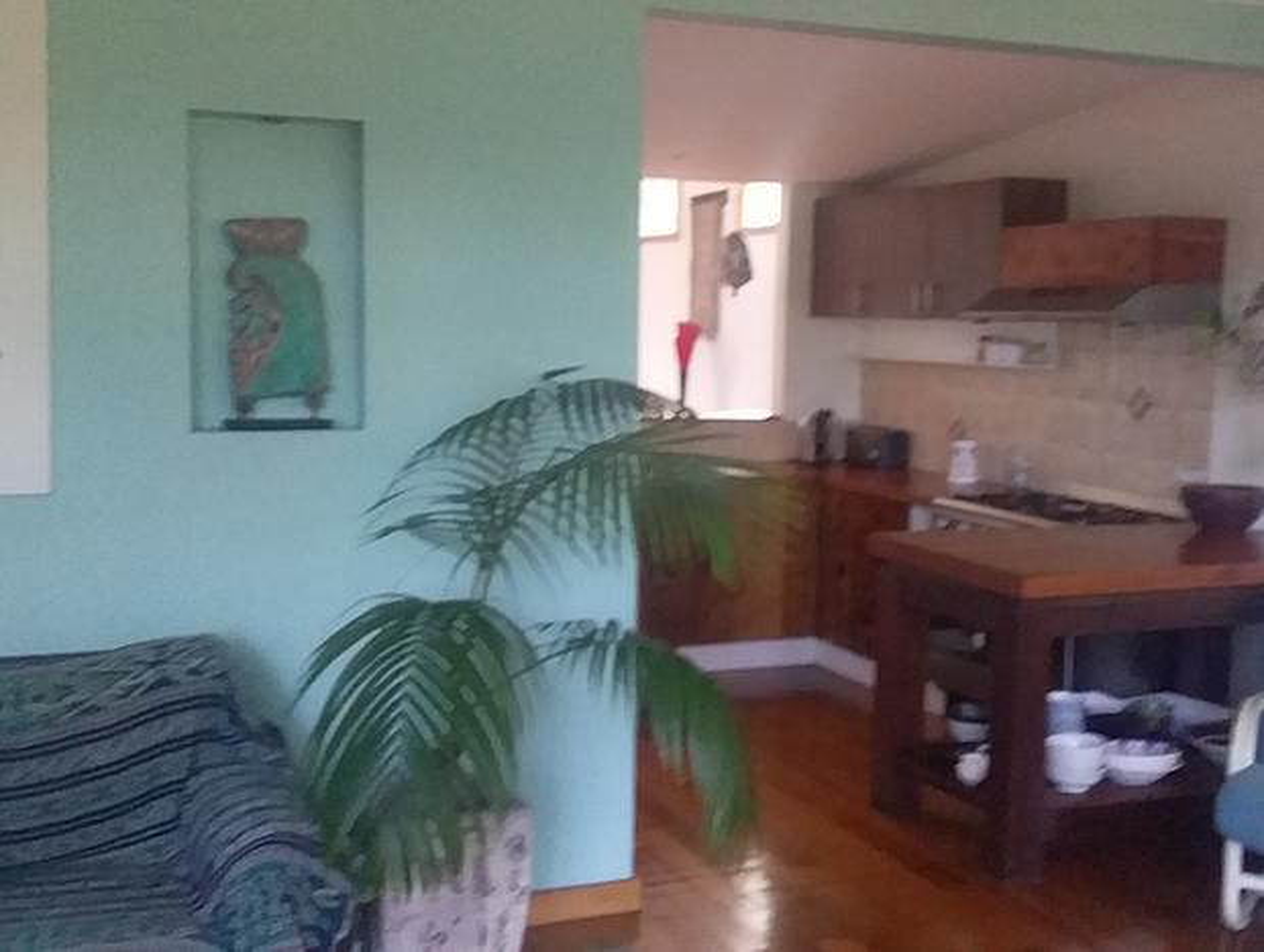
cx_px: 632
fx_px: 1134
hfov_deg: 58.3
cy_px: 476
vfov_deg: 45.6
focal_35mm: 31
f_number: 2.2
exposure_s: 1/24
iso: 200
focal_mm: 3.3
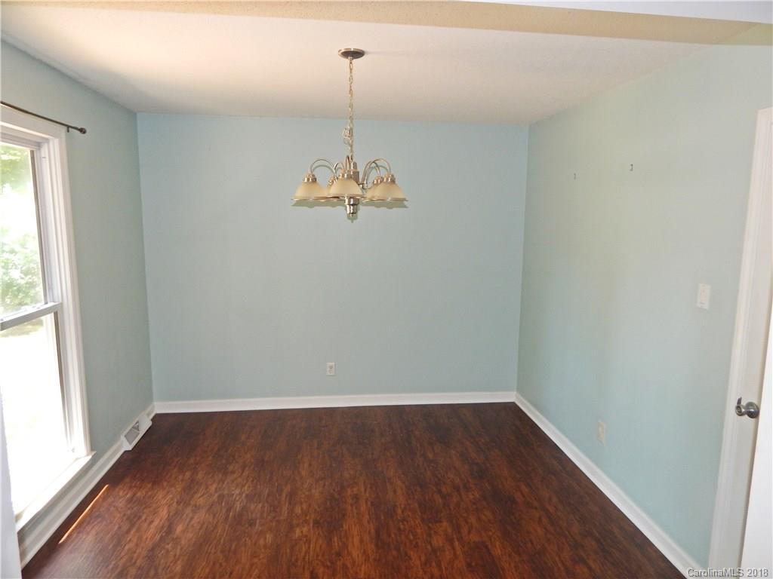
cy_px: 290
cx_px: 386
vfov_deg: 61.1
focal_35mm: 22
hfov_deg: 76.4
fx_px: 491
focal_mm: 4
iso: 200
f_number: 3
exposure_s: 1/30
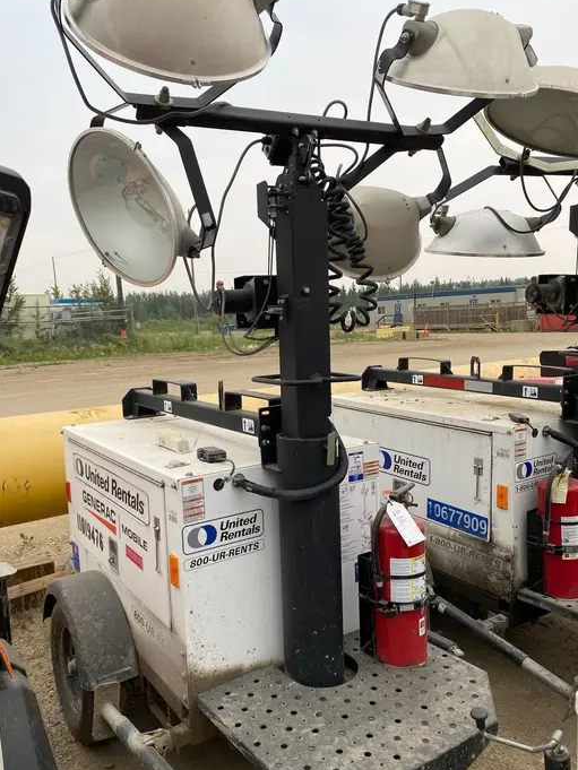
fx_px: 623
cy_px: 400
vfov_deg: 63.4
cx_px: 274
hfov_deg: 49.7
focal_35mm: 28
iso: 32
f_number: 1.8
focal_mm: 4.25
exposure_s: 1/219
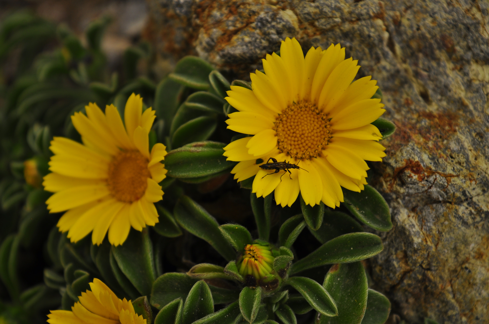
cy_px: 162
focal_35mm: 82
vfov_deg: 16.5
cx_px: 244
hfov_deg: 24.6
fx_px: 1119
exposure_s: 1/500
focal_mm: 55
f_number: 5.6
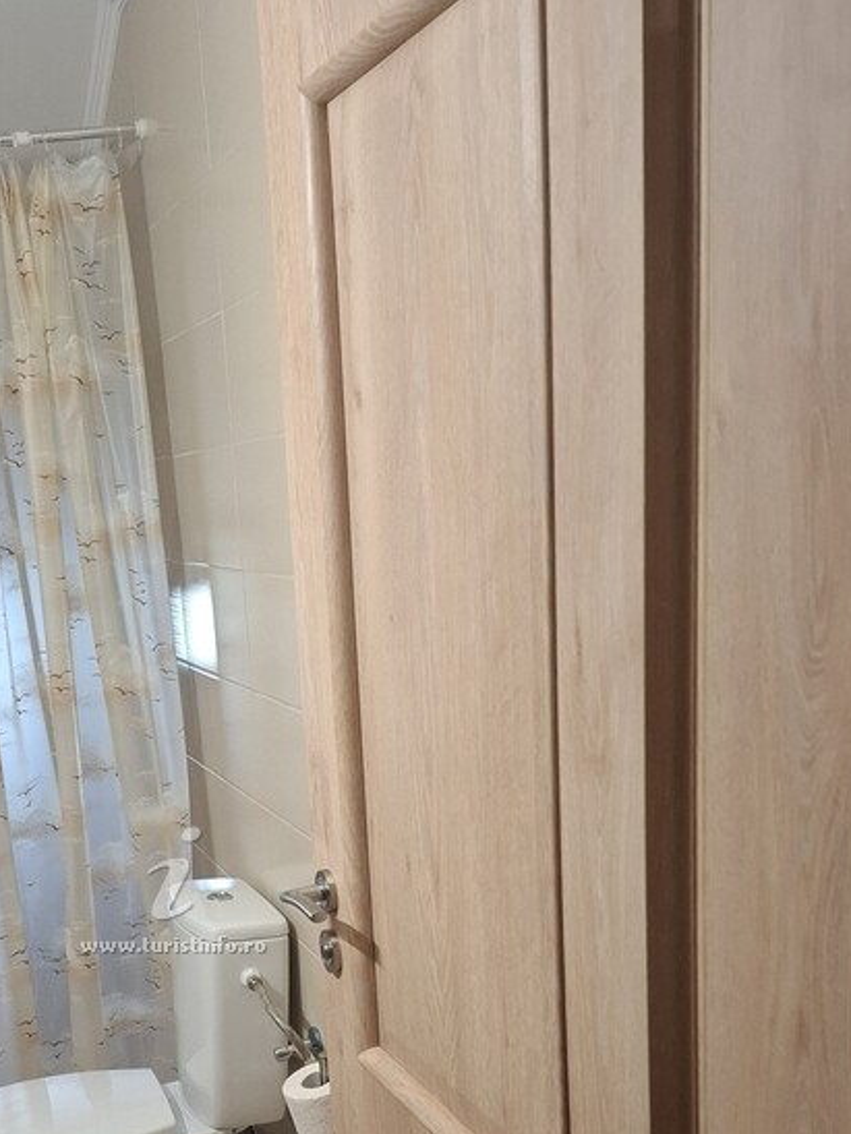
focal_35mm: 43
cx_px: 176
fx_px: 1409
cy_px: 890
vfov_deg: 42.1
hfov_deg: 32.7
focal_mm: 5.54
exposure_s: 1/50
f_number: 1.8
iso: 250
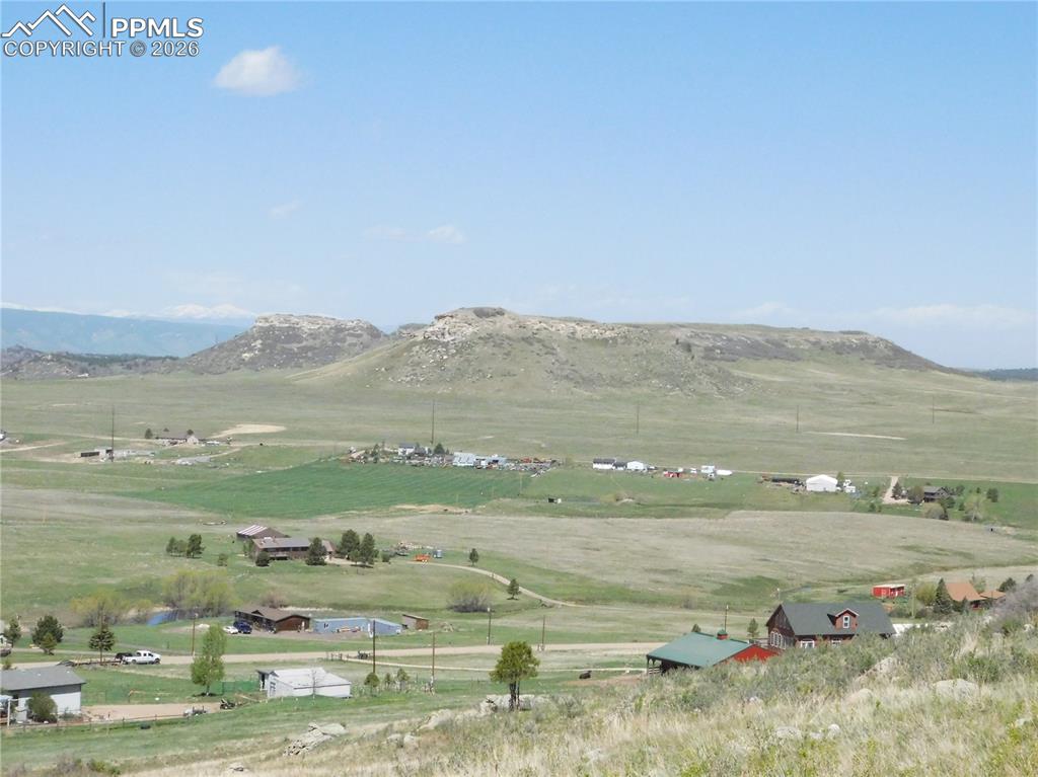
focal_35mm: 66
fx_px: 1978
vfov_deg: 22.2
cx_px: 519
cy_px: 388
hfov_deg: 29.4
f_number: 8.4
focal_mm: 11.7
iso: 800
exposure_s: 1/1500
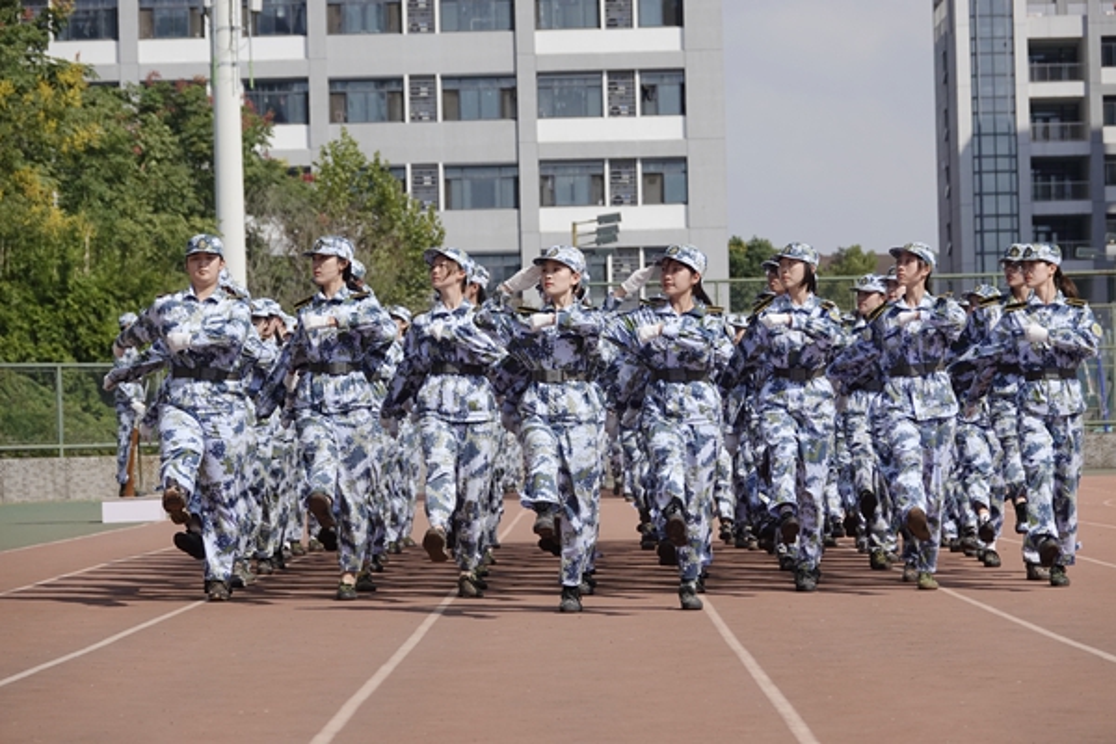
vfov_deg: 8.9
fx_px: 4774
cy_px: 372
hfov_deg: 13.3
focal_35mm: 154
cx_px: 558
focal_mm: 56.39
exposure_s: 1/2500
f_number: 4
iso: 200
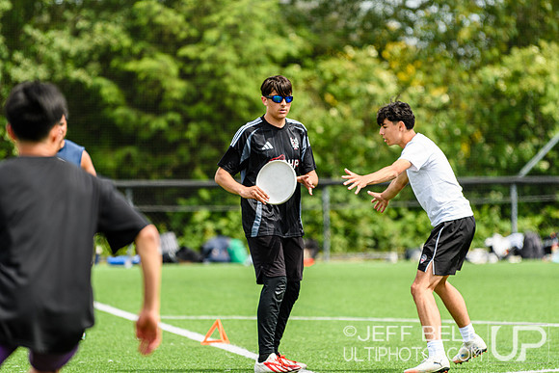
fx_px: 4659
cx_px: 280
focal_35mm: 300
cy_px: 186
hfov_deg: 6.9
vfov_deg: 4.6
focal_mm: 200
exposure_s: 1/1000
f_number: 3.2
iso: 140
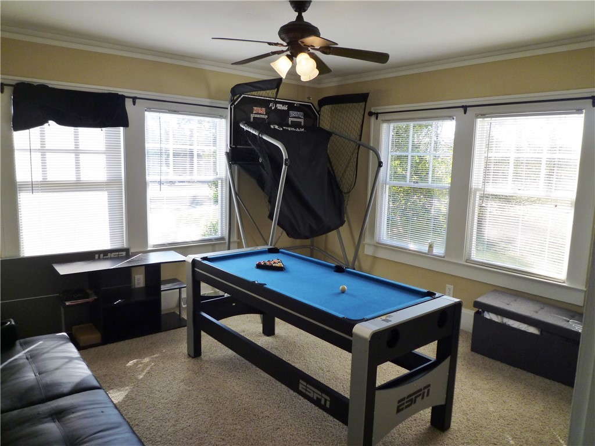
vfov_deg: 54.9
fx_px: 430
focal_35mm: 25
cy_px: 223
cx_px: 298
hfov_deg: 69.4
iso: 125
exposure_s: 1/160
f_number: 2.8
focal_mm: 4.4
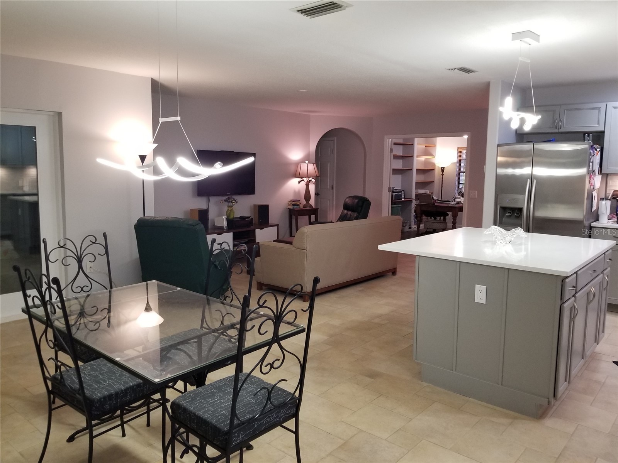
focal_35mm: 26
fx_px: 464
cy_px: 232
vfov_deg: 53.1
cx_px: 309
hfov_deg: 67.3
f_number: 1.7
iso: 160
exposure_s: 1/30
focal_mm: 4.25
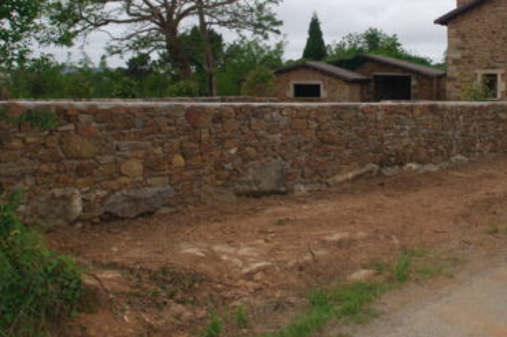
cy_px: 71
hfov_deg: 38.1
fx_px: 732
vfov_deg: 25.5
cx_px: 306
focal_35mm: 52
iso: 100
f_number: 4.5
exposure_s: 1/200
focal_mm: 20
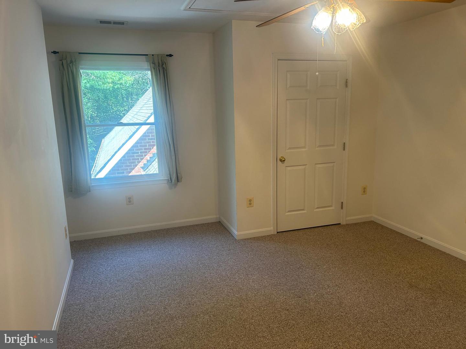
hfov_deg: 67.3
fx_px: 350
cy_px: 174
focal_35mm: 26
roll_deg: +1.9
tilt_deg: -11.5
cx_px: 233
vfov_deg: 53.1
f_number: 1.5
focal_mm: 5.7
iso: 100
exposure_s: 1/120
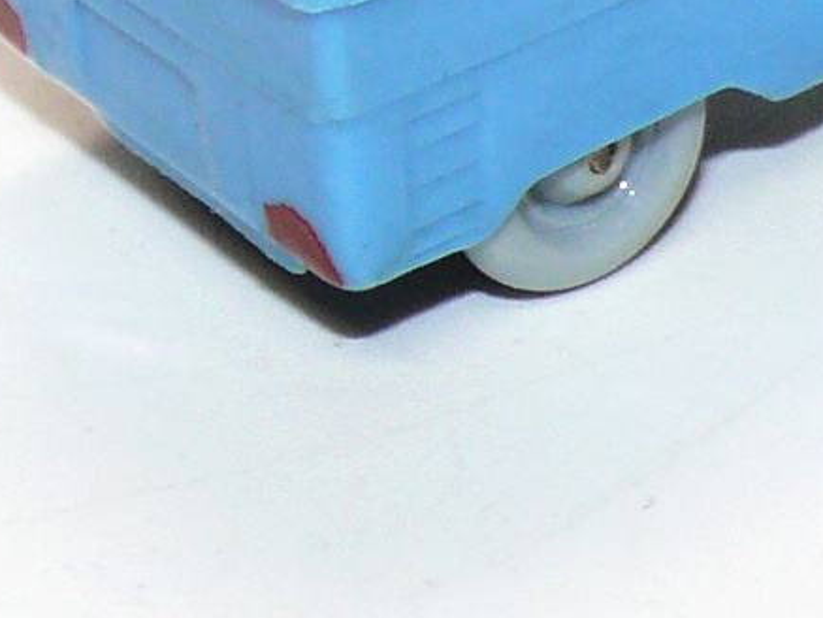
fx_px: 9750
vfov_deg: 3.6
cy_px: -392
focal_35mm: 410
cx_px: 815
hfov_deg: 4.8
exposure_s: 1/30
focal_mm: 14.2
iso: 100
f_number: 4
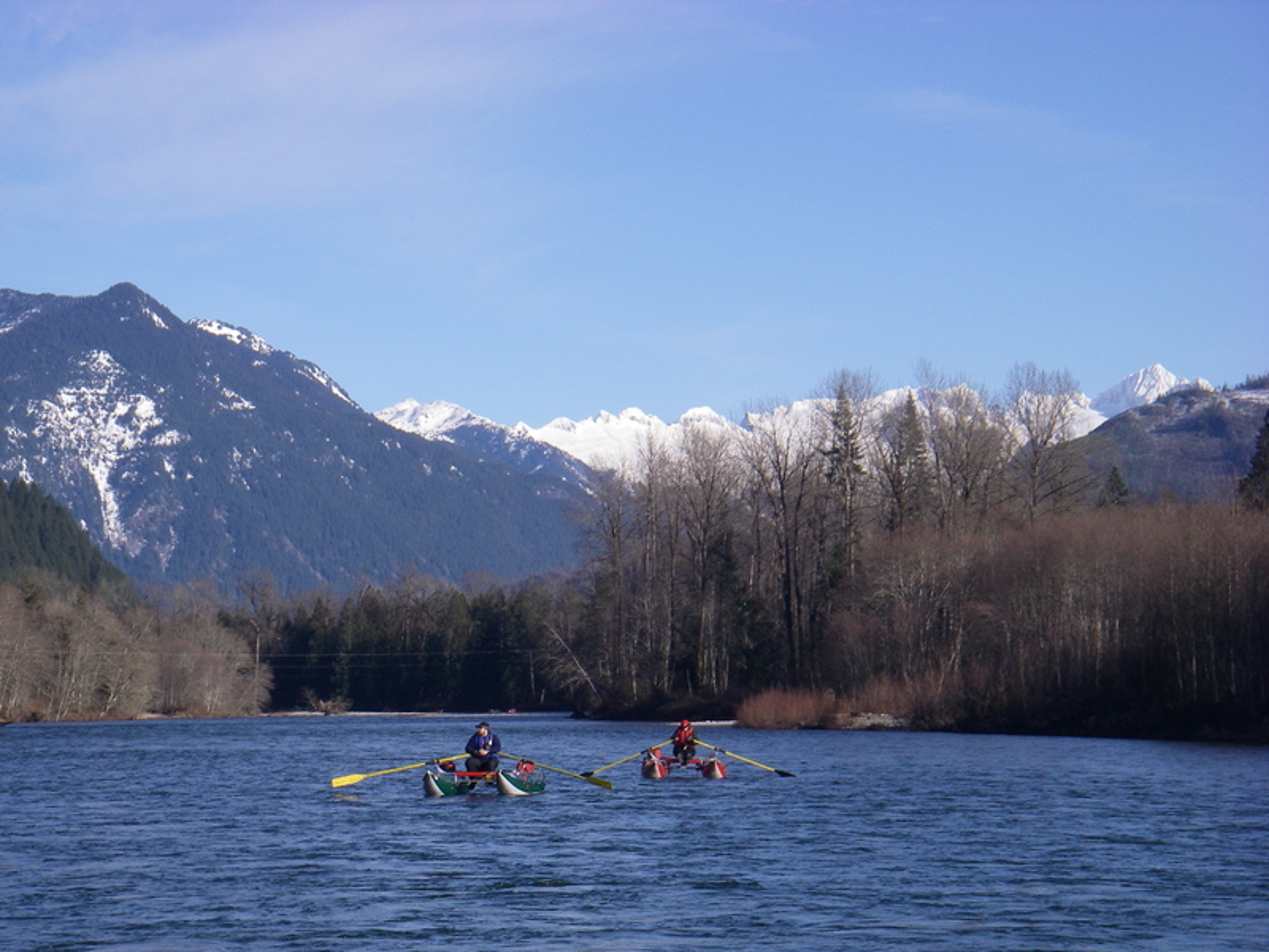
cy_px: 476
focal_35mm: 114
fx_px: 4179
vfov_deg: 13.0
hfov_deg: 17.3
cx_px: 634
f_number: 8
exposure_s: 1/200
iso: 64
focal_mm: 18.9
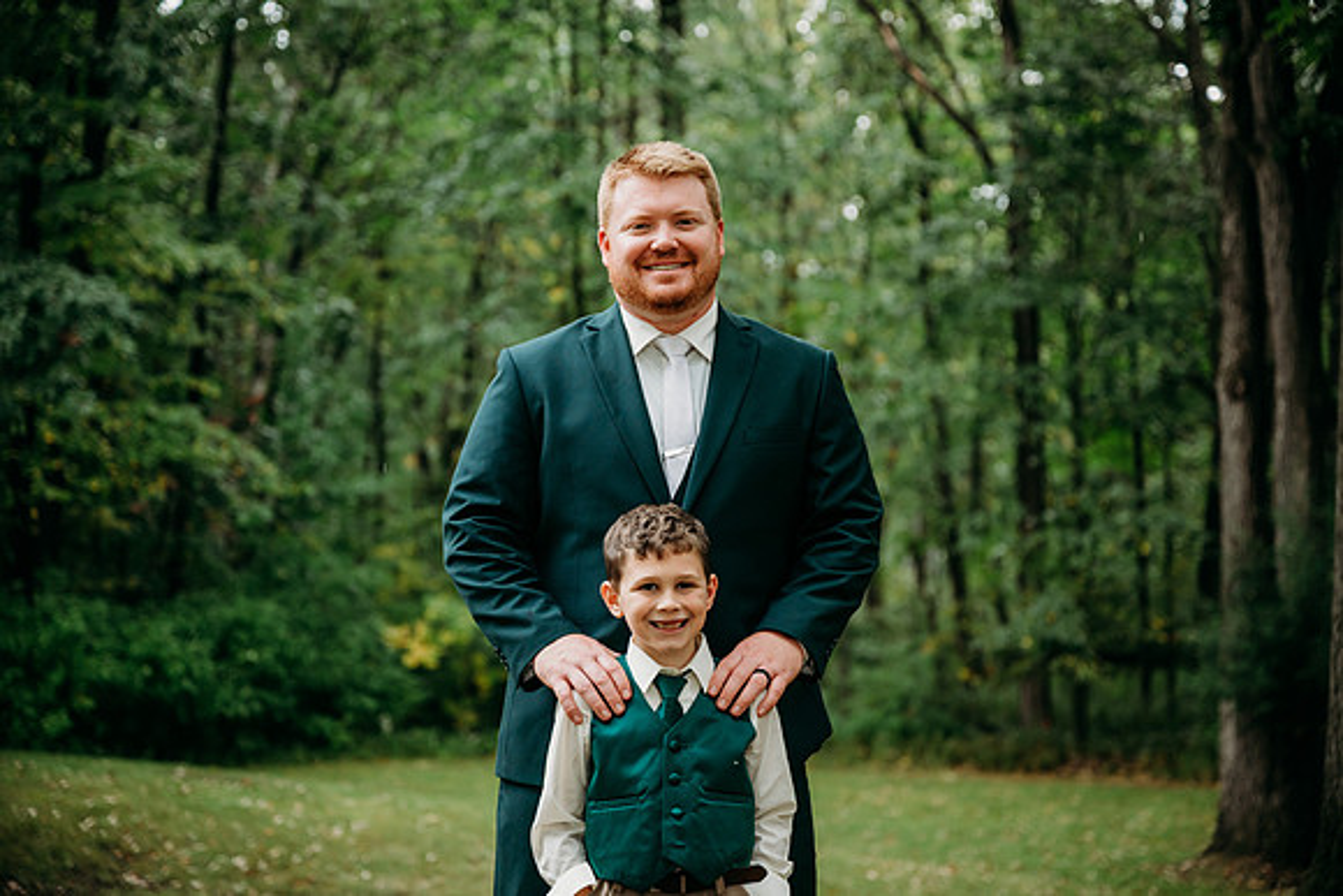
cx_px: 672
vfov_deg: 19.5
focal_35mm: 70
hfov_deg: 28.8
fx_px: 2612
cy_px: 448
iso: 200
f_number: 2.8
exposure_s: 1/500
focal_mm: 70
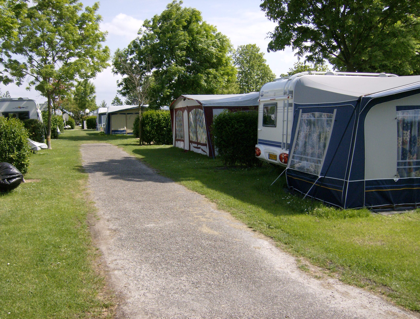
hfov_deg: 51.1
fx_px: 439
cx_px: 210
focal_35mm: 36
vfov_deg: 40.0
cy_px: 160
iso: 100
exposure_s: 1/558
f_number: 4.7
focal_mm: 6
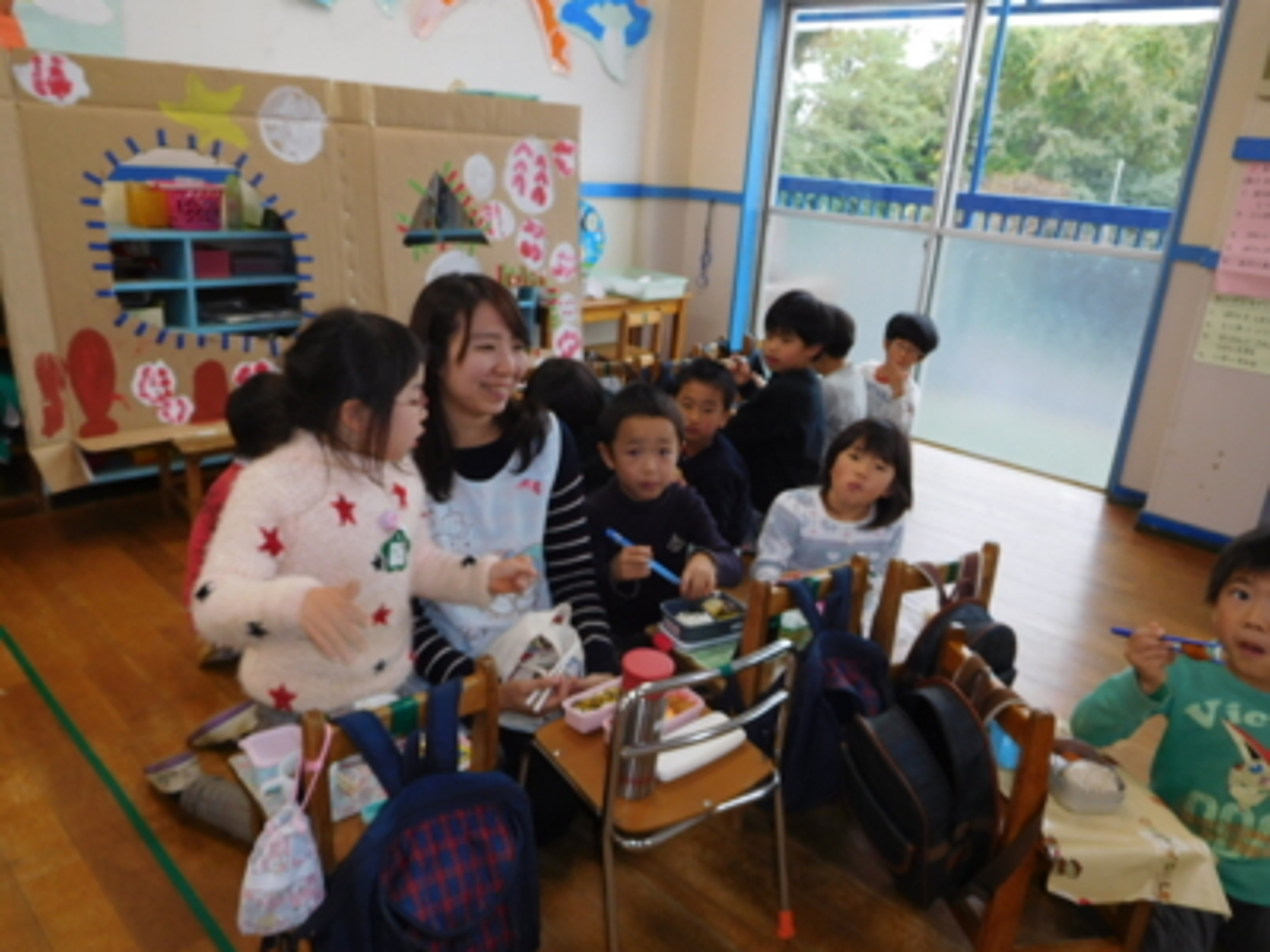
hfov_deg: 69.4
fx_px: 917
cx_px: 635
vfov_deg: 54.9
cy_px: 476
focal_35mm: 25
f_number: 3.4
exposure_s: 1/30
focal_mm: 4.5
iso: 125
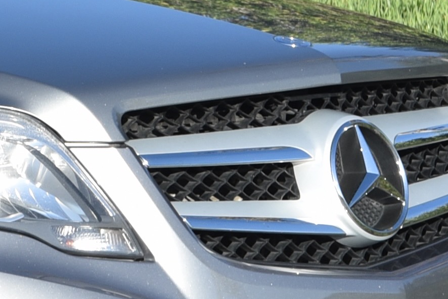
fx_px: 10989
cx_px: -720
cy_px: 78
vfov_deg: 1.6
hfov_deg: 2.3
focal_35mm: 883
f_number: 9
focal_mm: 130
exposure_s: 1/320
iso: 200
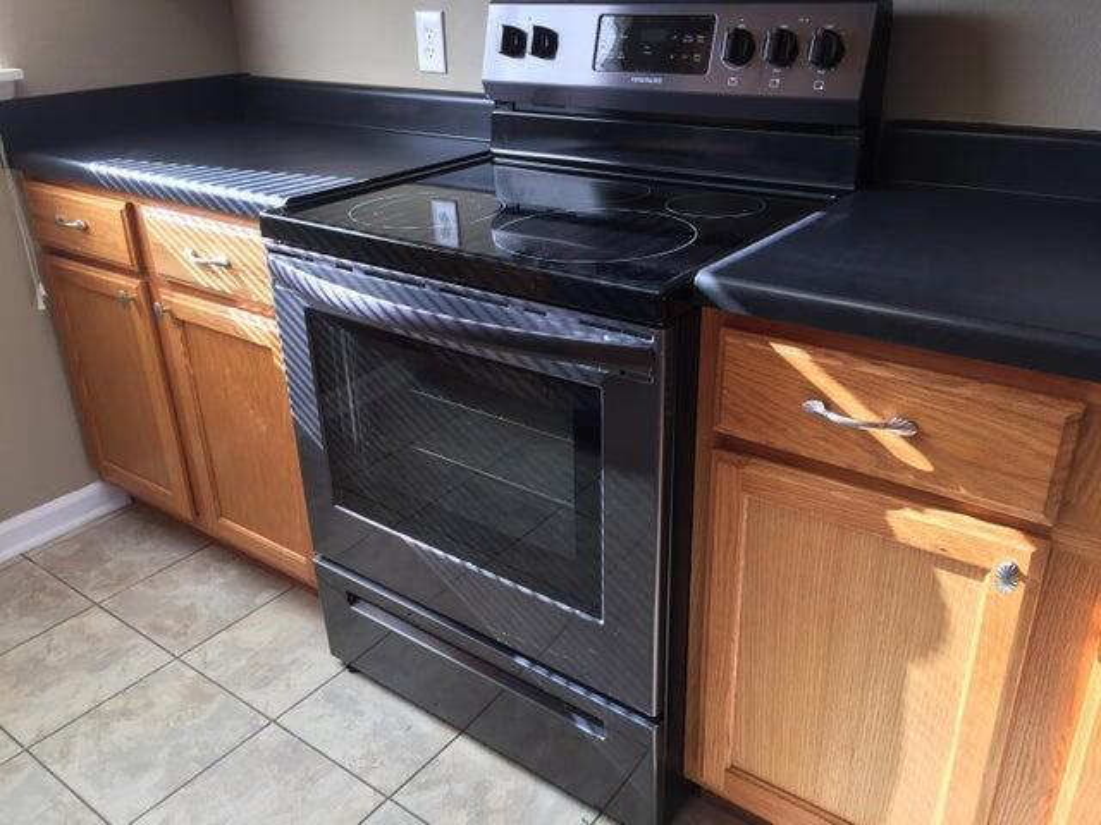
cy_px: 412
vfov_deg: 48.2
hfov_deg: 61.7
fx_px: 922
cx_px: 550
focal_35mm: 29
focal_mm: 4.15
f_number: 2.2
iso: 32
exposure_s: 1/60
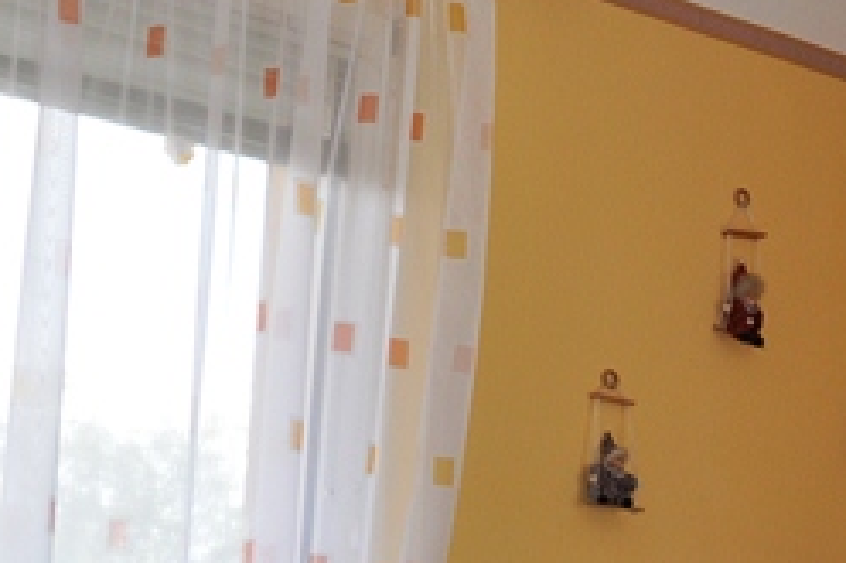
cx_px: 1197
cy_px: 718
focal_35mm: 130
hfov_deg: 14.8
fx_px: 3054
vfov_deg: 10.3
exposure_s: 1/100
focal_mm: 21
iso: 200
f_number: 6.3
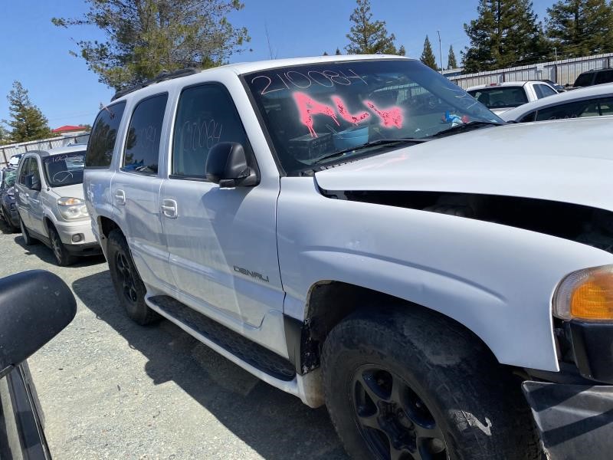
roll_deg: +6.8
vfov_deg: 53.1
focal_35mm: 26
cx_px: 306
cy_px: 230
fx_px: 460
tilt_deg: -10.6
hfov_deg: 67.3
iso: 32
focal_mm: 4.25
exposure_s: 1/3610
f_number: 1.8
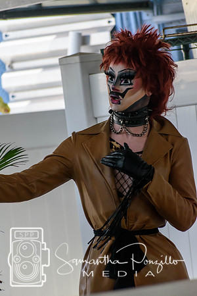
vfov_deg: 4.6
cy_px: 148
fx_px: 3693
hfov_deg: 3.1
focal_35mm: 450
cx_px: 98
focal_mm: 300
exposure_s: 1/500
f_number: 6.3
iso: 900
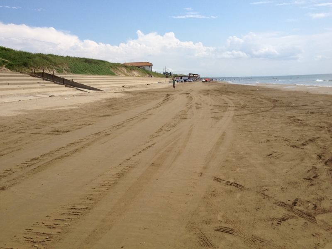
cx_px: 166
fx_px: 336
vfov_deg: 40.7
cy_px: 124
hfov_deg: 52.6
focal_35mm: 35
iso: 64
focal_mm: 4.28
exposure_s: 1/2404
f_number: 2.4
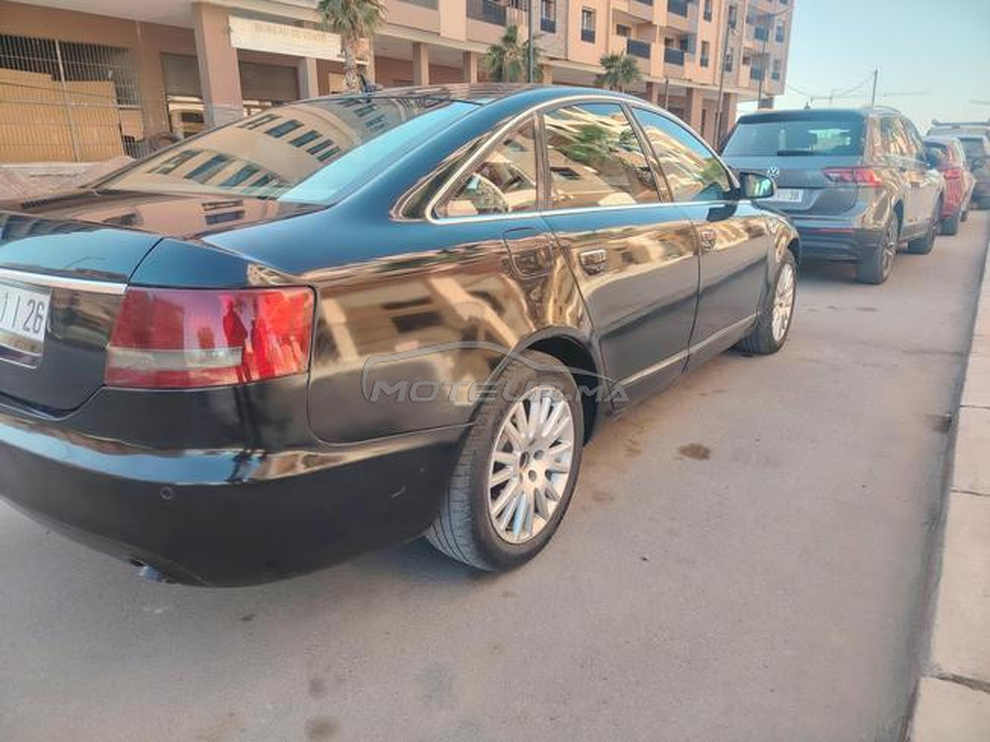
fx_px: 686
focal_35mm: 24
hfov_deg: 71.6
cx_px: 495
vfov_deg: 56.8
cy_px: 371
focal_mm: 5.25
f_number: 1.75
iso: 100
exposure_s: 1/188
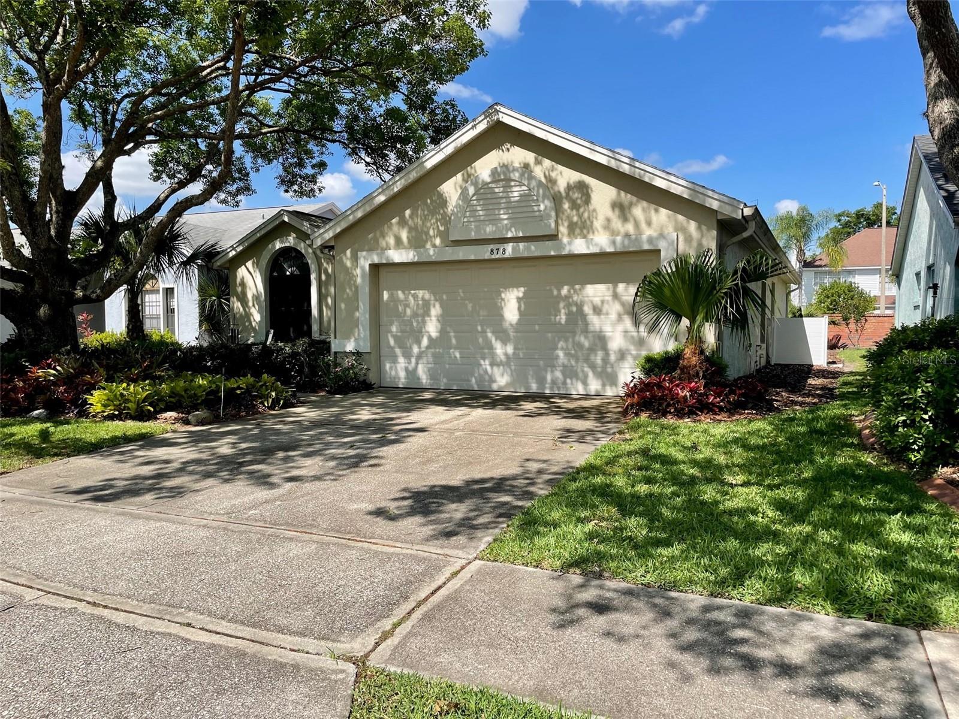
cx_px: 480
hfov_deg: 67.3
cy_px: 360
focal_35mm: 26
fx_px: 720
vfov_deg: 53.1
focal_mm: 4.2
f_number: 1.6
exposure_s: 1/2618
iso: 32
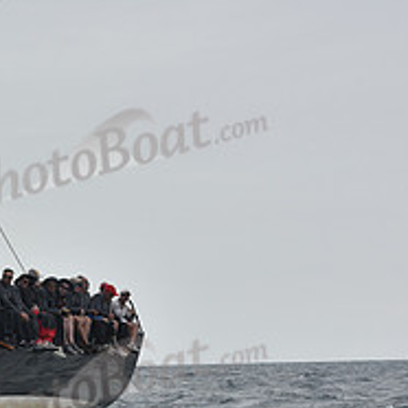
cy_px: 299
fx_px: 2760
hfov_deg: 8.3
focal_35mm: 207
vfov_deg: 8.4
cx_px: -154
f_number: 10
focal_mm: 78
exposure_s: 1/800
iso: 250
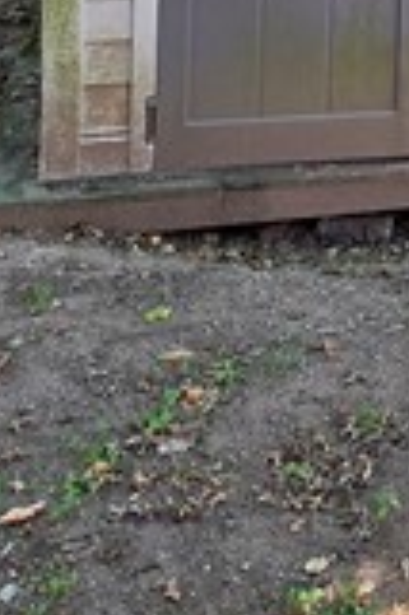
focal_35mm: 86
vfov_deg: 19.5
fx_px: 1469
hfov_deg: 14.3
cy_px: -393
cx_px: 692
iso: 20
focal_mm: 2.2
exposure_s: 1/120
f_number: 1.9
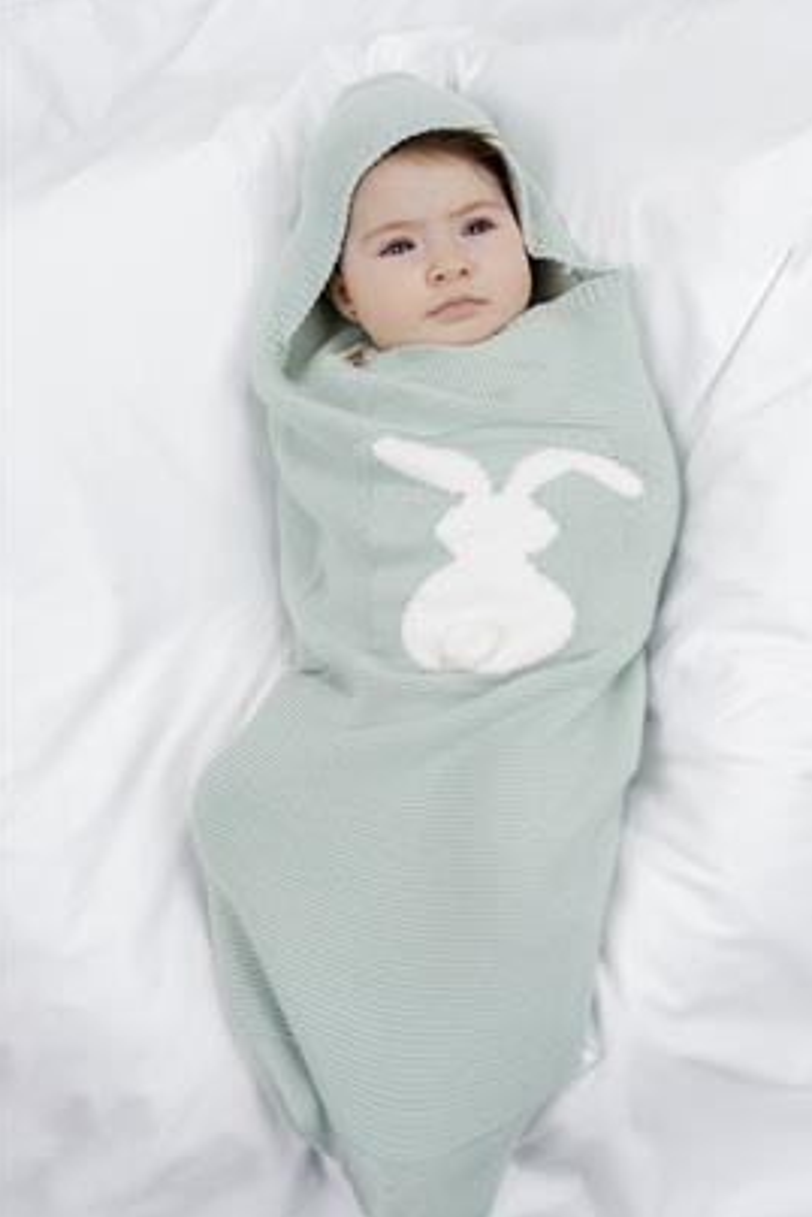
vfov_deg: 48.1
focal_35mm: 40
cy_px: 613
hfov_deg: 33.2
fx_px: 1363
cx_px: 418
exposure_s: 1/250
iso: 400
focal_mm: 38.3
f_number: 3.2
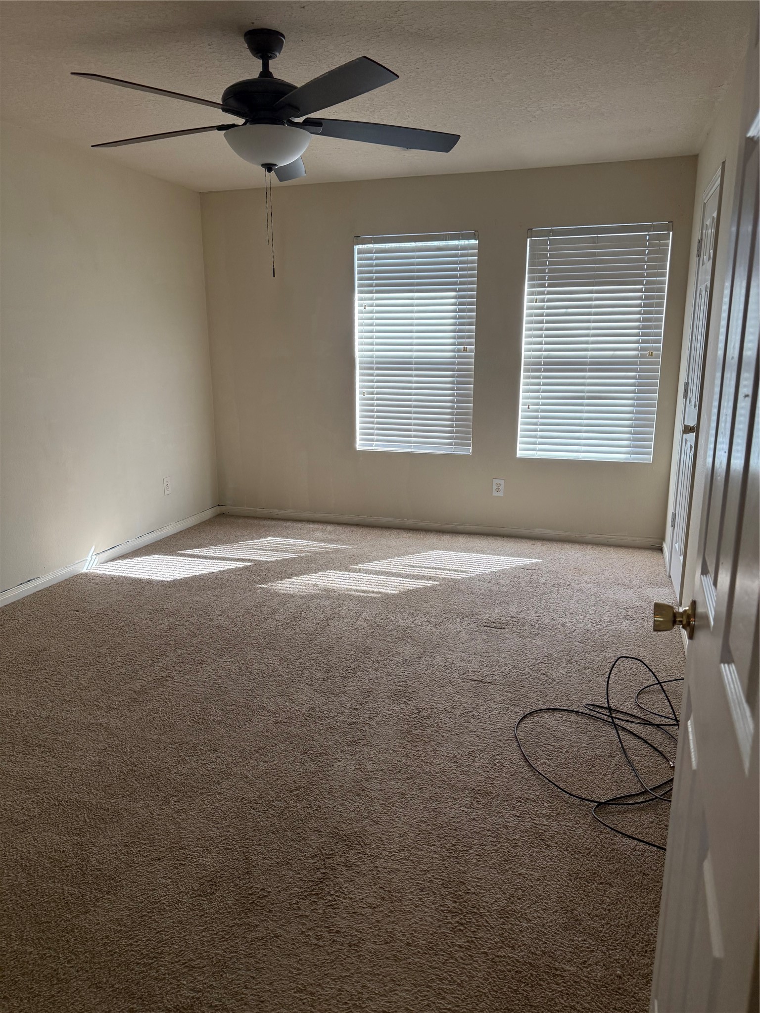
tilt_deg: -12.9
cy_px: 506
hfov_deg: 56.8
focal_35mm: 24
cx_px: 380
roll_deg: -0.4
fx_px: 703
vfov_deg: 71.6
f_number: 1.78
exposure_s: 1/122
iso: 160
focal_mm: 6.76
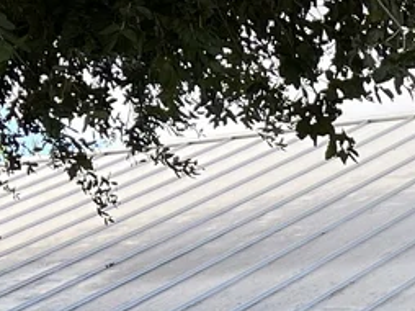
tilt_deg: +1.9
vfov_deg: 8.6
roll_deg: +0.3
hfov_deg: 11.5
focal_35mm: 164
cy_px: 576
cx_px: 640
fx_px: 1964
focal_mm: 5.7
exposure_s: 1/873
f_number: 1.5
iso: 50
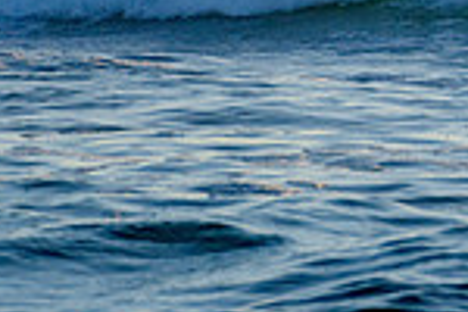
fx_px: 30899
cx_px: 685
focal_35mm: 2377
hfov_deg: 0.9
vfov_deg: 0.6
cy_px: -188
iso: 400
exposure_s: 1/2000
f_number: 5.6
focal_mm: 500
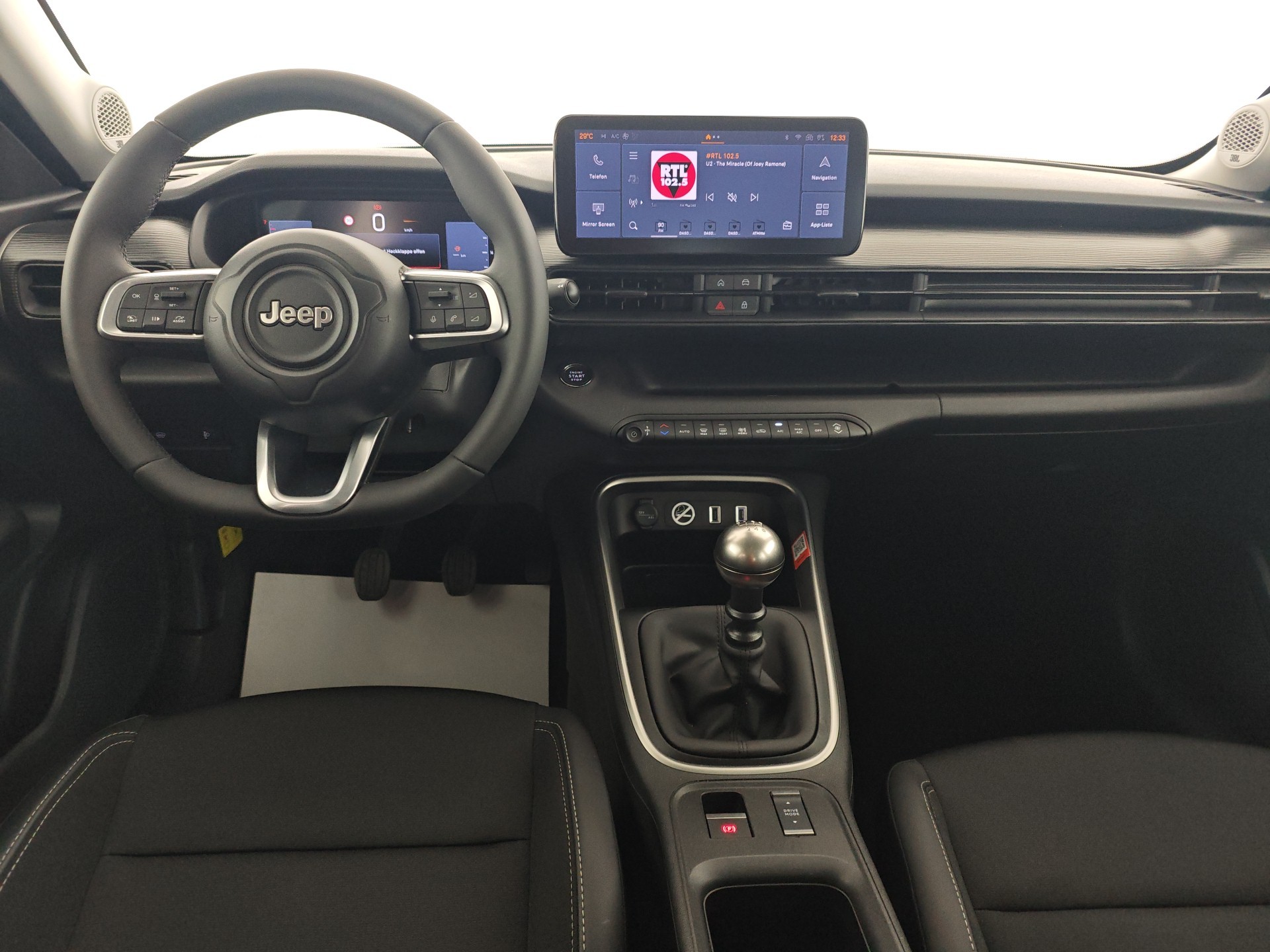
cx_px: 635
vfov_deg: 58.9
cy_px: 476
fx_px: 844
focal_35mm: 23
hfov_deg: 73.9
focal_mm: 6.55
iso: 252
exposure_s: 1/100
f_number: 1.6
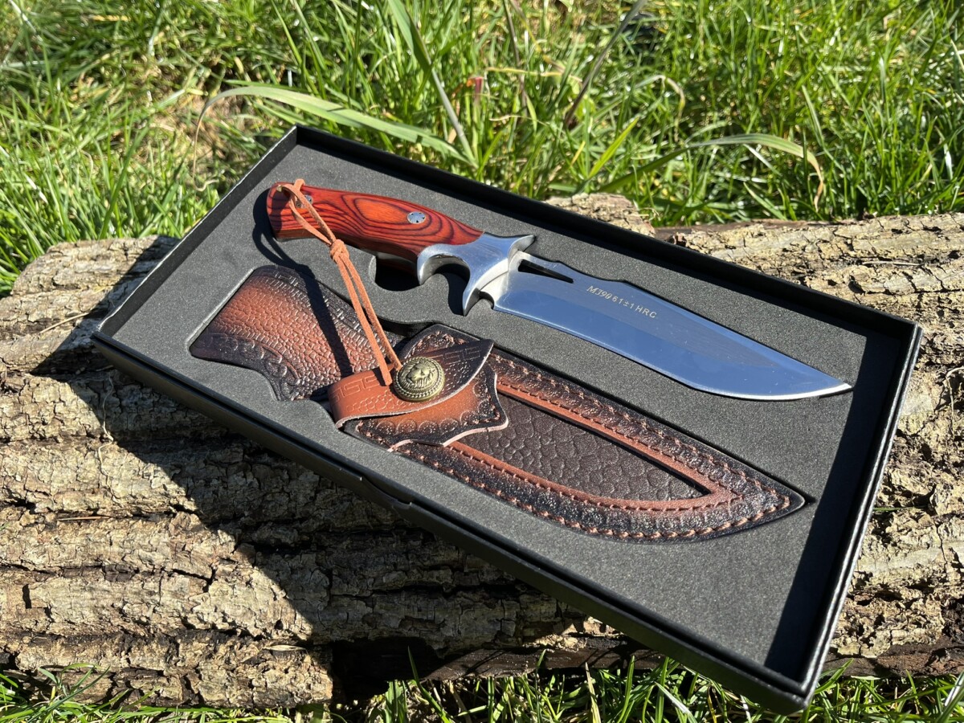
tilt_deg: -50.7
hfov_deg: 67.3
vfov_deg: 53.1
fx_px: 724
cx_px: 482
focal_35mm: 26
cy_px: 362
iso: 50
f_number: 1.6
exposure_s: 1/983
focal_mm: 5.1
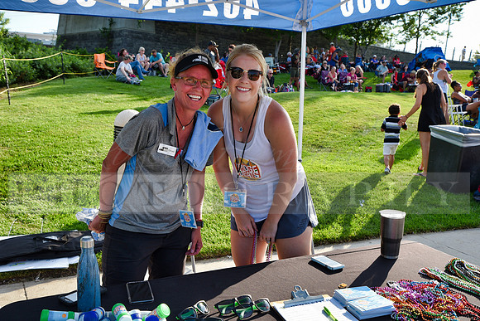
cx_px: 240
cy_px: 160
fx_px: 480
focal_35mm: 36
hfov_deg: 53.1
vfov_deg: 36.9
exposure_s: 1/200
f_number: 7.1
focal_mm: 36
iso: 200
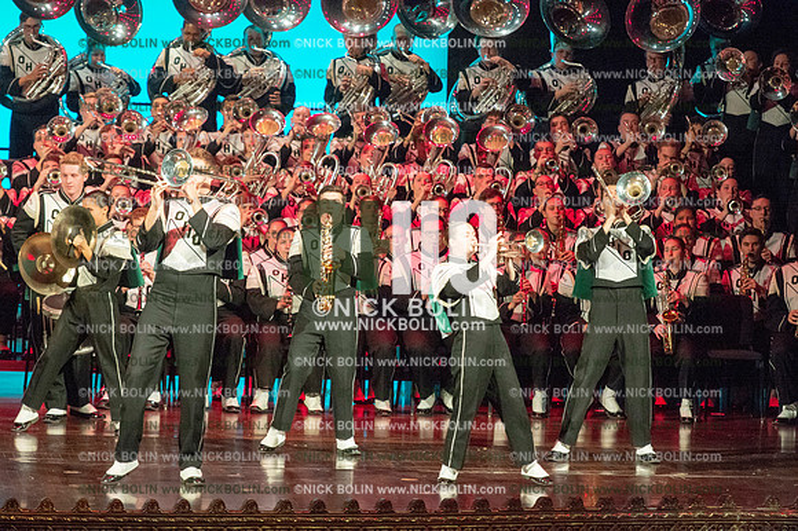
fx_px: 4874
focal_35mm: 220
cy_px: 266
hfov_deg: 9.4
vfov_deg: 6.2
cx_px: 399
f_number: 5.6
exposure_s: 1/320
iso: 8000
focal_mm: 220
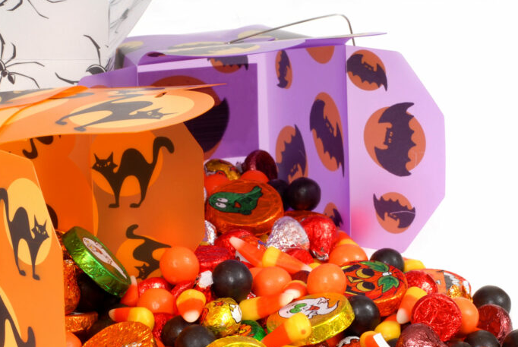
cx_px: 283
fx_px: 1585
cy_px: 246
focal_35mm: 110
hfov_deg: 18.6
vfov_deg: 12.5
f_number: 13
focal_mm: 50
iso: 100
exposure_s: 1/200
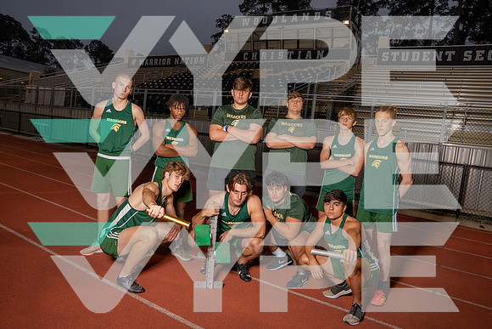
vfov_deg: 51.3
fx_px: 342
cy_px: 164
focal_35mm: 25
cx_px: 246
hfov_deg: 71.5
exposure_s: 1/250
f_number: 8
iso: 640
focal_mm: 25
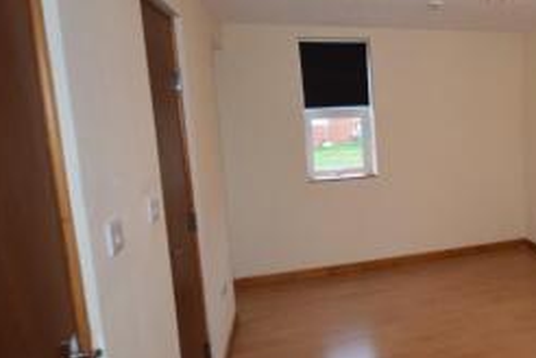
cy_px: 169
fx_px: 432
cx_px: 458
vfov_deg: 44.9
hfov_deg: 57.0
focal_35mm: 29
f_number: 4.5
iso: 800
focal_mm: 10
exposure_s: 1/80
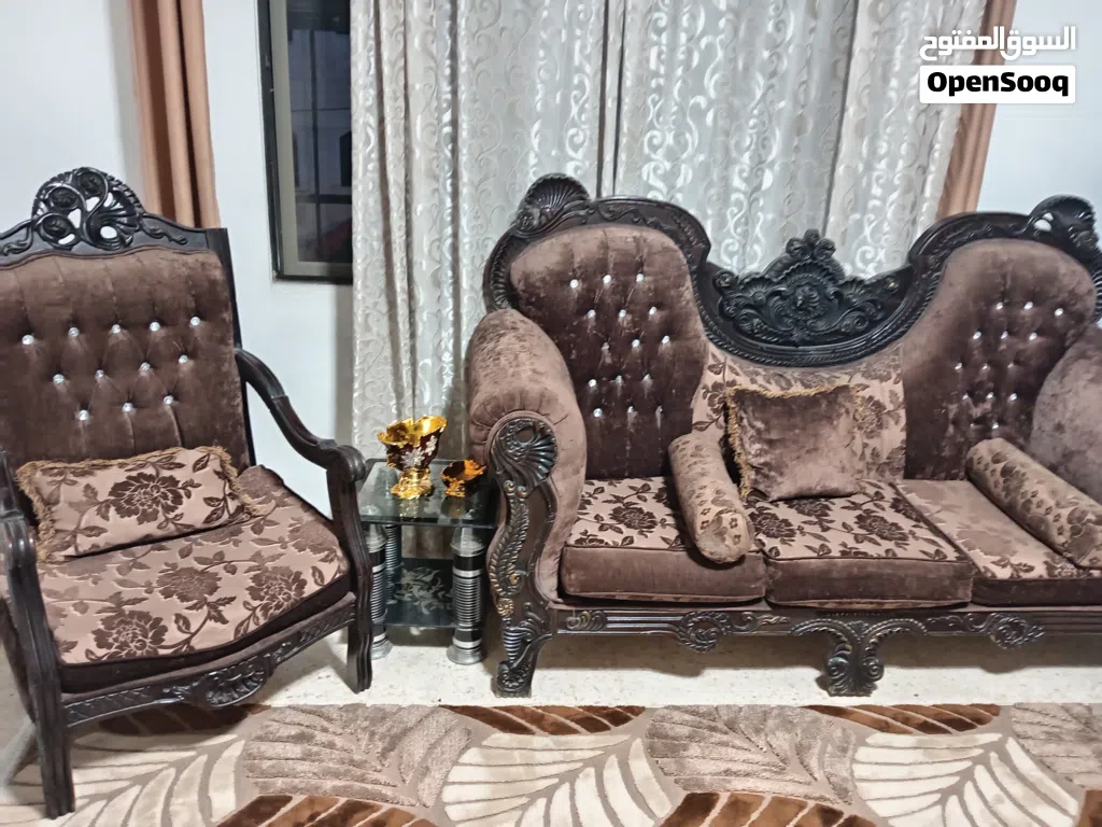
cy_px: 414
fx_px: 860
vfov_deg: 51.4
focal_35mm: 27
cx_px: 551
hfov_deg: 65.3
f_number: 1.8
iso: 1651
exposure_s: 1/16.7
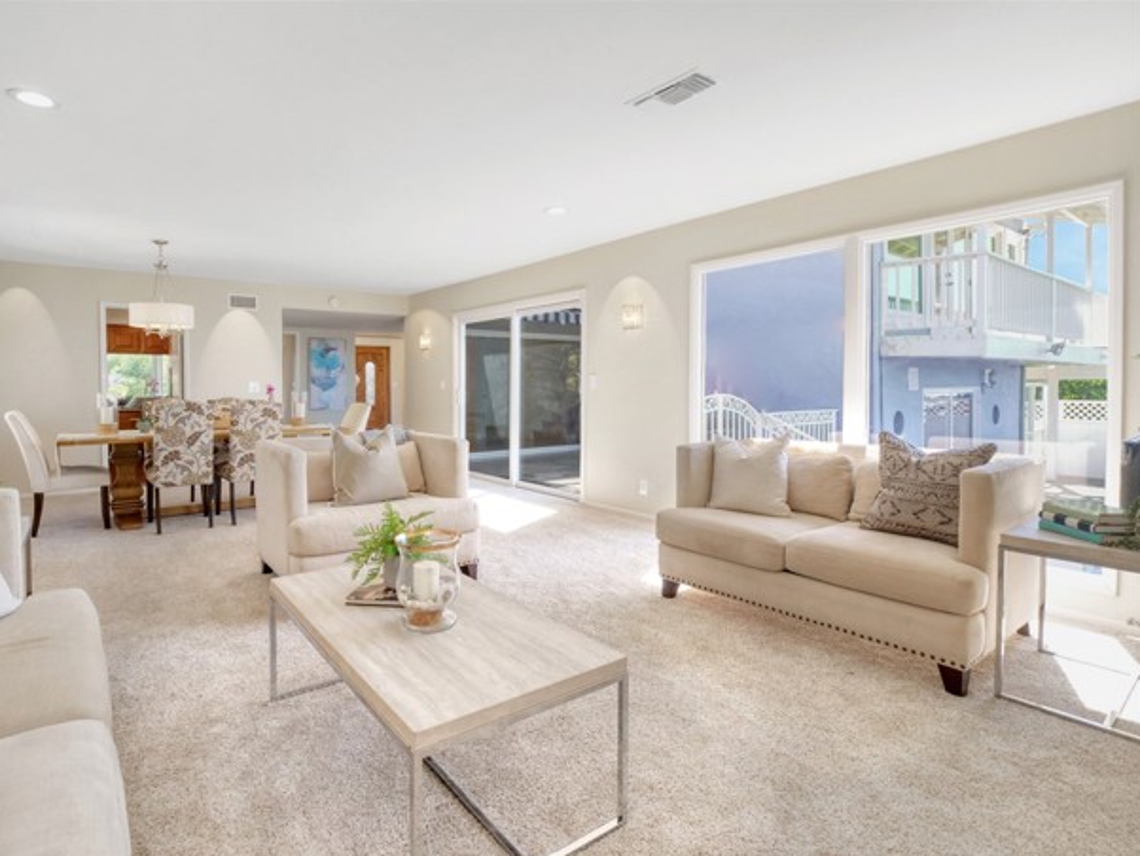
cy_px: 453
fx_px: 560
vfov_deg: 74.7
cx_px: 540
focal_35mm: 17
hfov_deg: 90.9
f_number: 8
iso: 1600
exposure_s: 1/320
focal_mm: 8
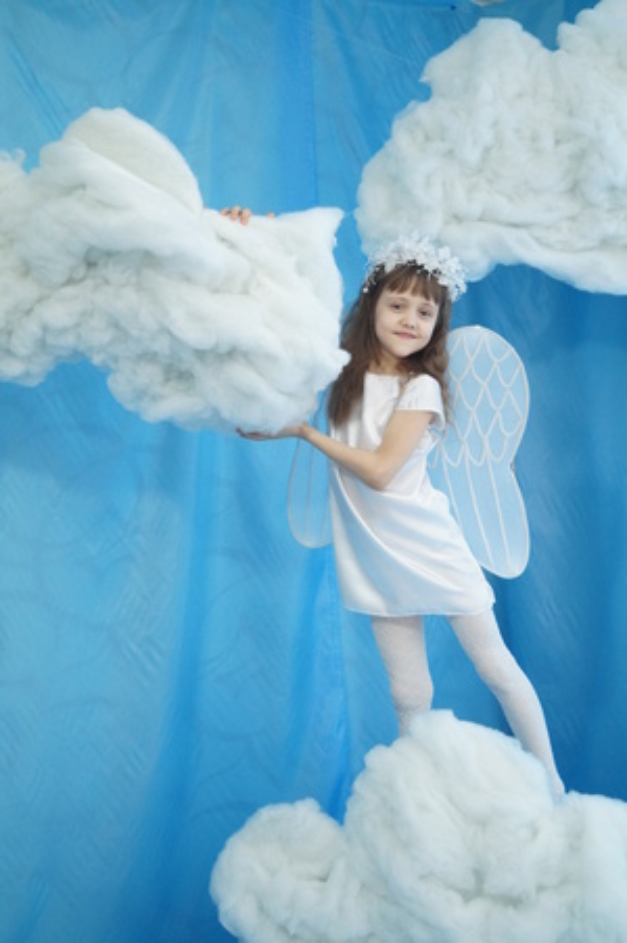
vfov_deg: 37.9
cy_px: 472
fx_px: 1374
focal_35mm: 52
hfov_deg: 25.7
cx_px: 314
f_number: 4.5
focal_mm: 35
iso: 1600
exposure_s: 1/50
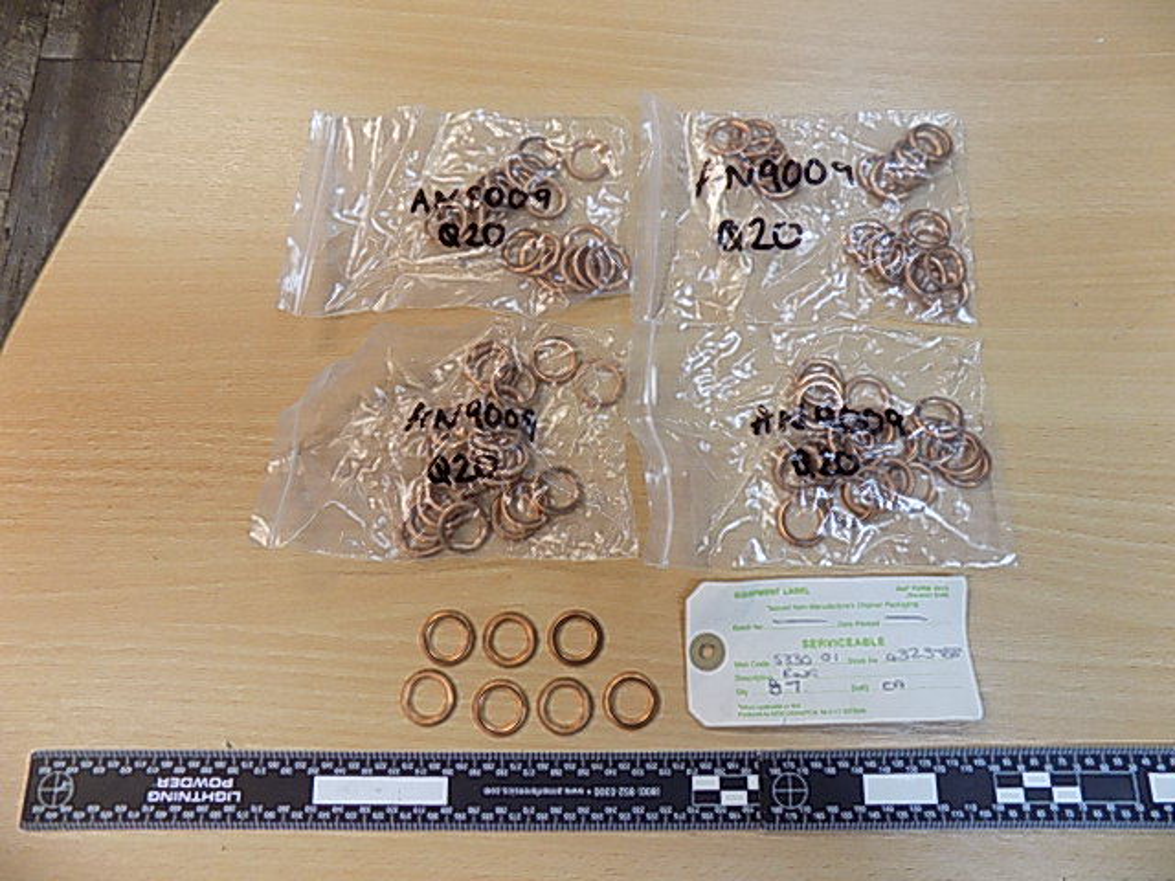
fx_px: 781
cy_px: 440
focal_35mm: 23
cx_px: 588
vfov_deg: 58.9
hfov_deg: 73.9
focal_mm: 4
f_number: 3.1
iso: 160
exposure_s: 1/30
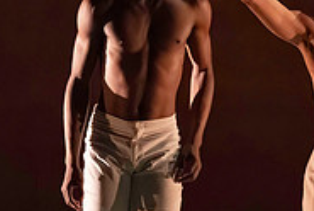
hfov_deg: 1.9
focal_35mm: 1063
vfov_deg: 1.3
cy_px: 175
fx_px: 9286
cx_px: 287
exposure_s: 1/400
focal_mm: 288
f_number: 5.6
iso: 25600
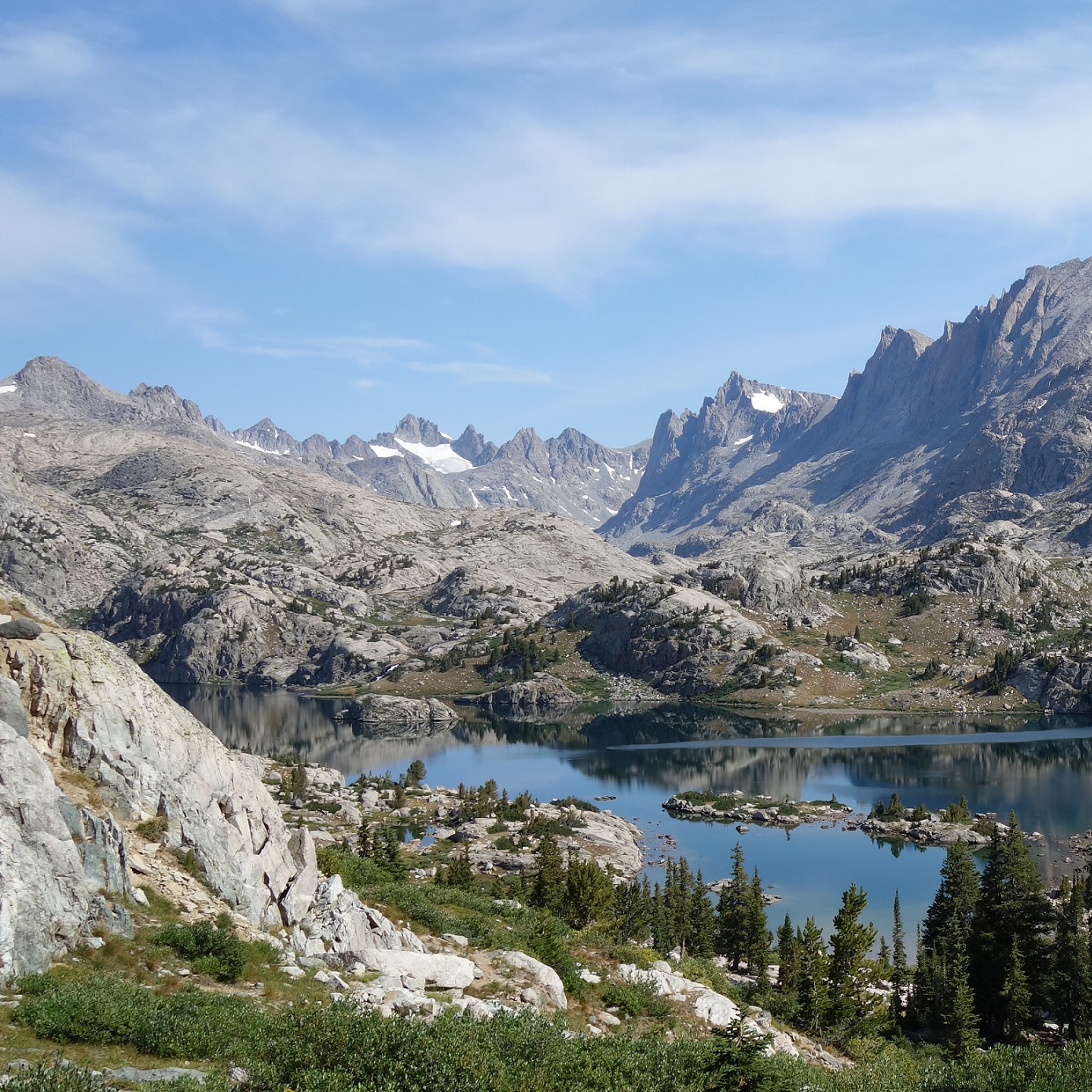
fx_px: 1713
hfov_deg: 33.4
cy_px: 620
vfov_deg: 35.3
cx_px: 991
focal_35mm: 48
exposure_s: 1/500
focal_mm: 10.4
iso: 125
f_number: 5.6
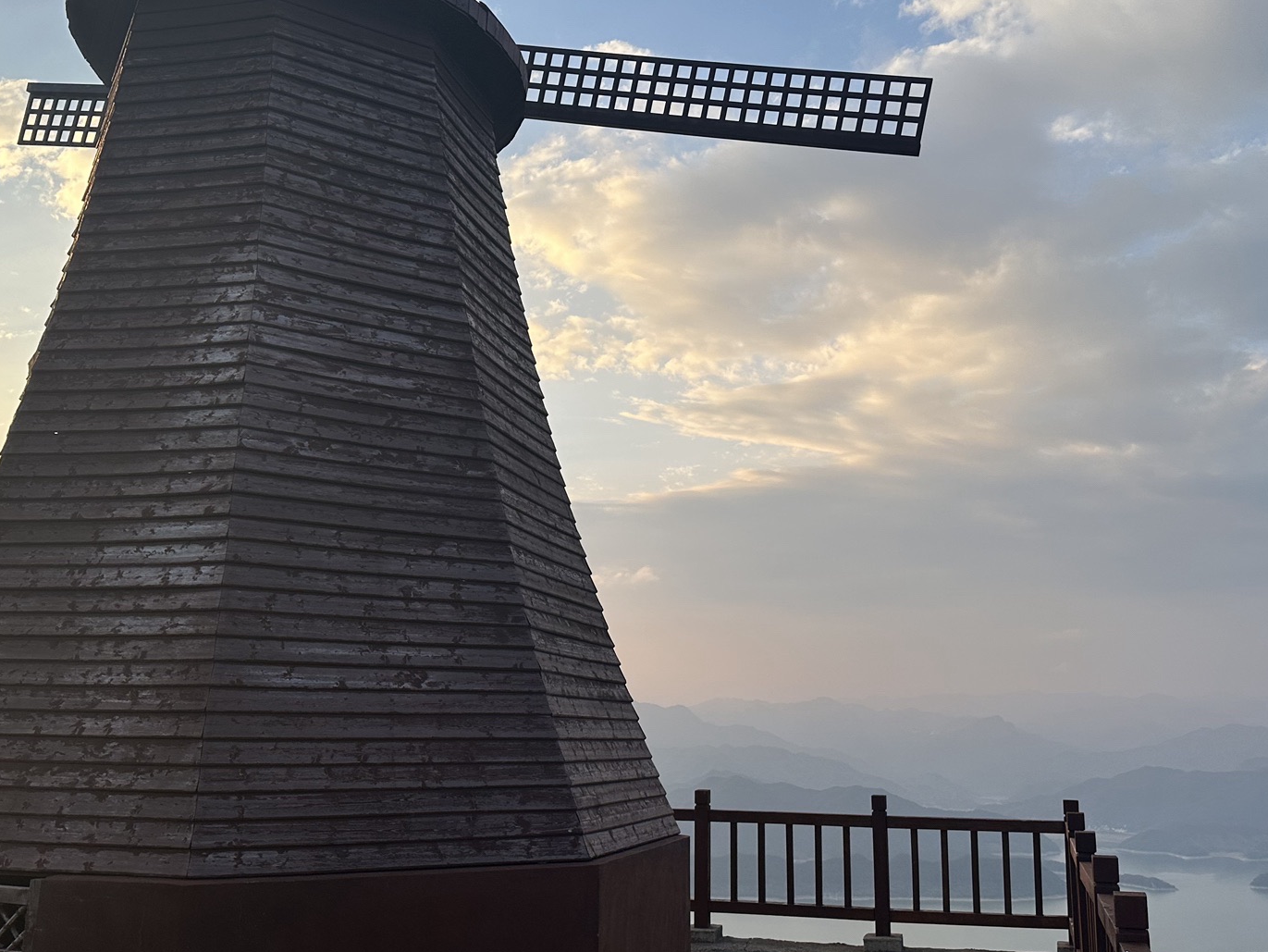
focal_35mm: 35
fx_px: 1282
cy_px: 457
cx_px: 656
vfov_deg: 40.7
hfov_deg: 52.6
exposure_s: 1/1357
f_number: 1.78
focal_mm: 6.86
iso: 80
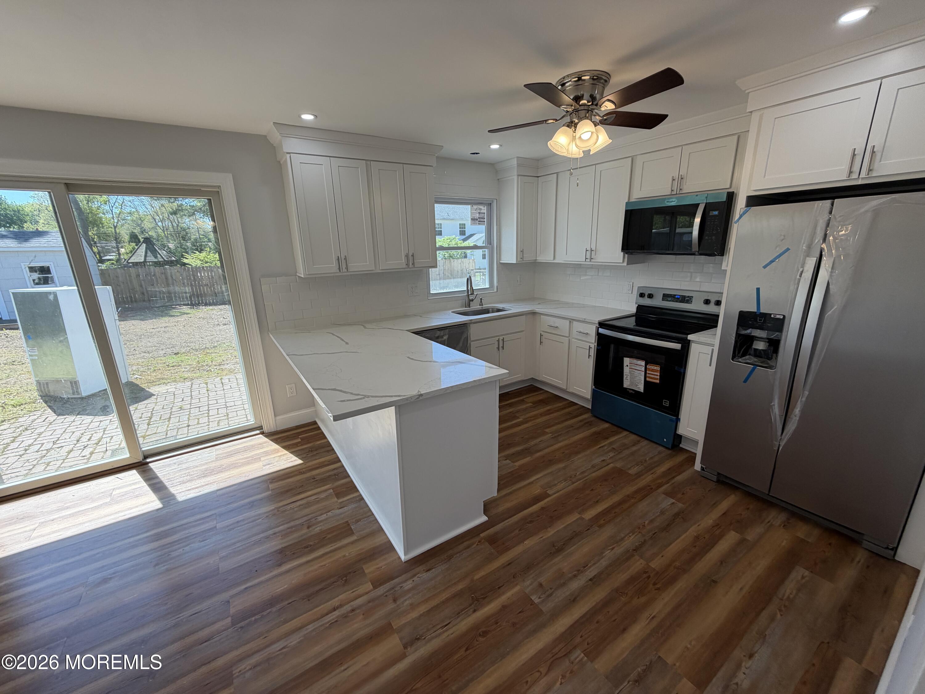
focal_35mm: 14
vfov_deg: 85.7
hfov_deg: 102.1
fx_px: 374
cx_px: 462
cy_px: 347
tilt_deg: -16.0
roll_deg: +1.3
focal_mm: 2.22
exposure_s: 1/120
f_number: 2.2
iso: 40
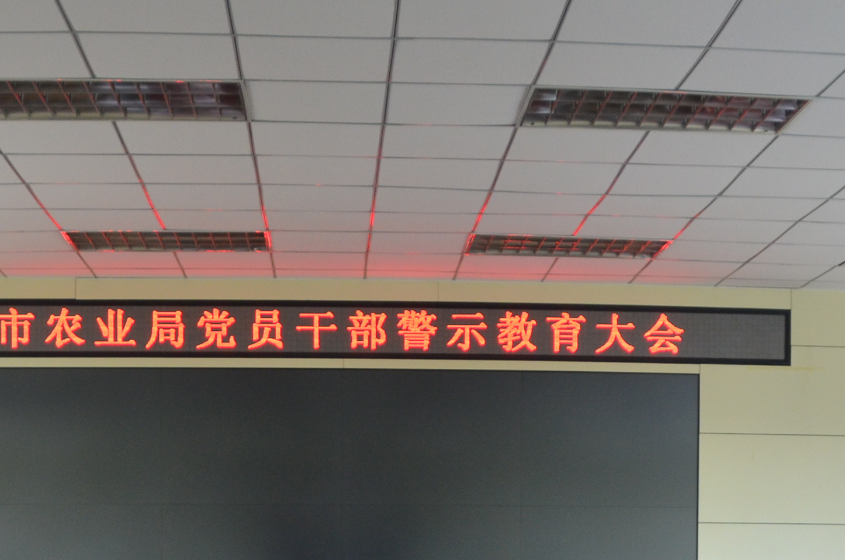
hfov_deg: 29.3
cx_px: 462
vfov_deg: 18.5
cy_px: 696
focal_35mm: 69
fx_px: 1616
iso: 560
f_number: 4
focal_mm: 18
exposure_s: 1/60
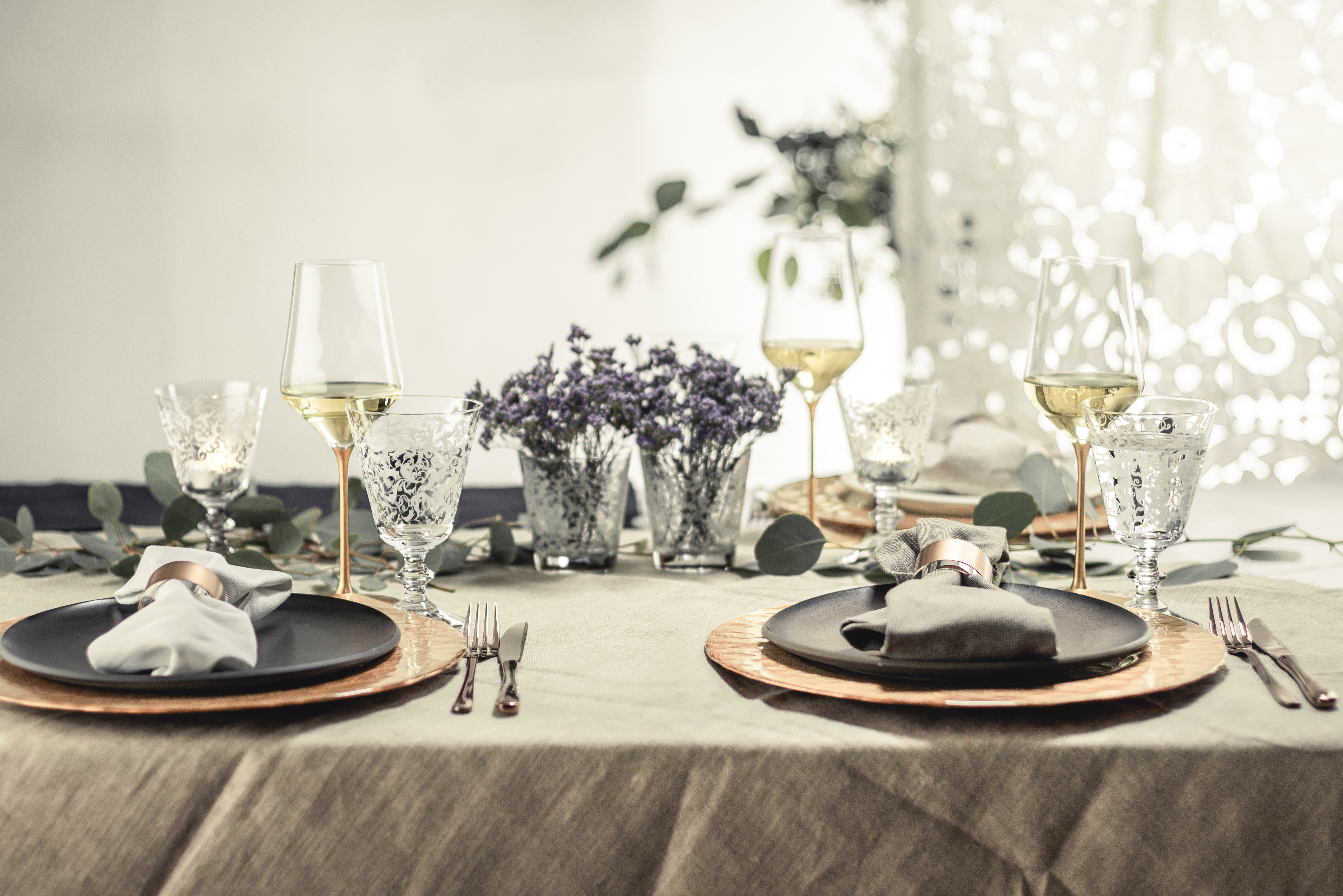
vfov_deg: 18.2
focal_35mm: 75
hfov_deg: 27.0
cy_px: 448
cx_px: 672
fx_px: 2798
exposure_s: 1/320
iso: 320
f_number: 2
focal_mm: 50
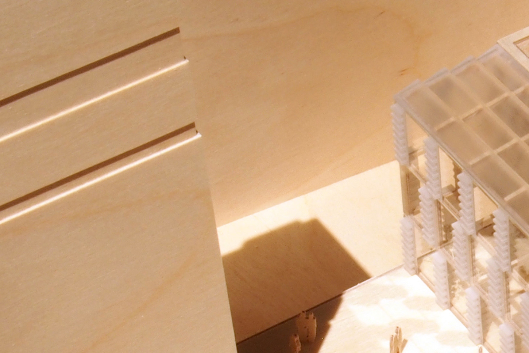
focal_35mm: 161
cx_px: 628
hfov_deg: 12.5
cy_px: 354
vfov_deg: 8.5
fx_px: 2365
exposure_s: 1/125
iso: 200
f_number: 22
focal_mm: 25
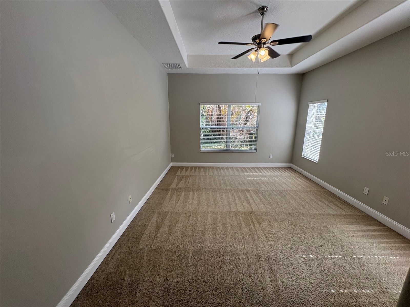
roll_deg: -1.0
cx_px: 205
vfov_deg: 85.7
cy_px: 154
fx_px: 166
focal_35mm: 14
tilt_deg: -10.9
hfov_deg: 102.1
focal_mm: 2.22
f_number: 2.2
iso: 50
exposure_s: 1/120
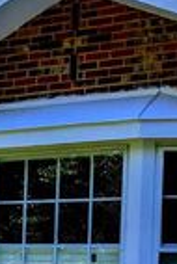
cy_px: 285
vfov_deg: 19.8
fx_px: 728
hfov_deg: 13.3
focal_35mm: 99
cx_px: -63
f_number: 1.8
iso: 44
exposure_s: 1/1381
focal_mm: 4.44
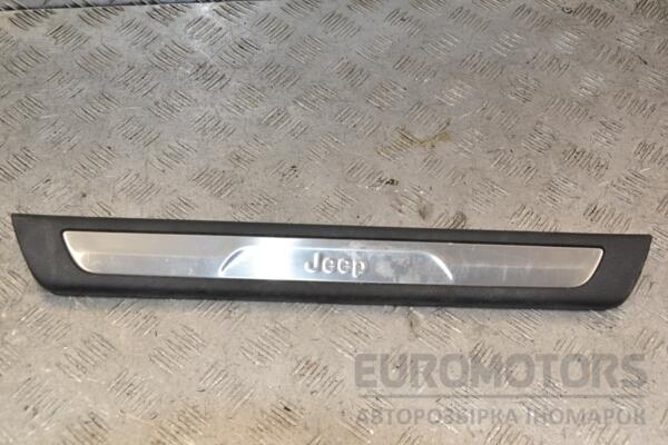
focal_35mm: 48
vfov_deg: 28.1
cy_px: 222
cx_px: 334
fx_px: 891
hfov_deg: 41.1
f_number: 8
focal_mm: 32
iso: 800
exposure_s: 1/200
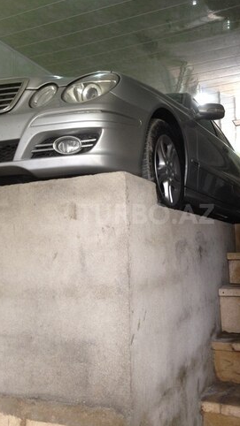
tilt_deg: +11.0
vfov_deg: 54.0
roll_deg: +0.2
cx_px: 146
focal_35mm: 37
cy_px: 214
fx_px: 419
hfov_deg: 31.9
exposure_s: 1/20
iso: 80
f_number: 2.4
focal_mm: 4.12
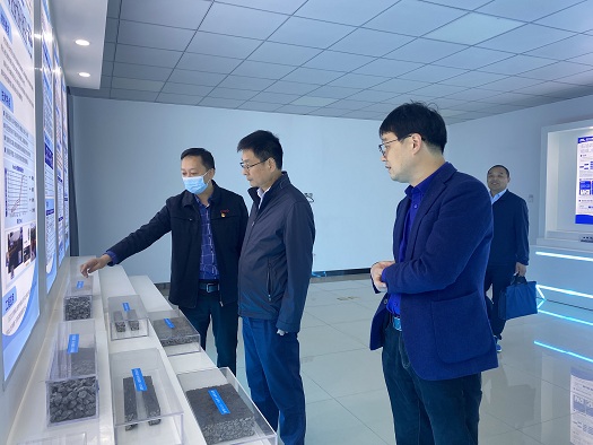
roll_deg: +0.3
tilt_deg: -3.0
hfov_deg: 67.3
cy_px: 222
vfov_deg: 53.1
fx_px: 446
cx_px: 296
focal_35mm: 26
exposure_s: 1/100
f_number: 1.8
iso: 100
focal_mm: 4.25
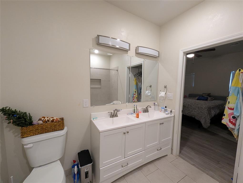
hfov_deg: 106.1
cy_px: 92
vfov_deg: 90.1
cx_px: 122
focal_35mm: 13
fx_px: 91
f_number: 2.2
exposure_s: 1/120
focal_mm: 1.95
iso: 394
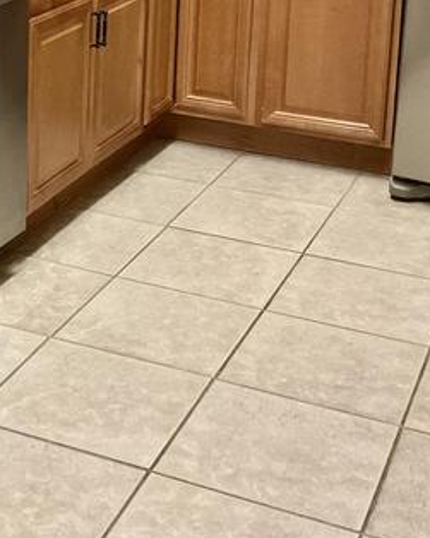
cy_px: 0
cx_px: 30
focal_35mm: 77
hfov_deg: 19.5
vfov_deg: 23.7
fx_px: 1226
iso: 250
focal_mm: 3
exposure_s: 1/60
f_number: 1.8
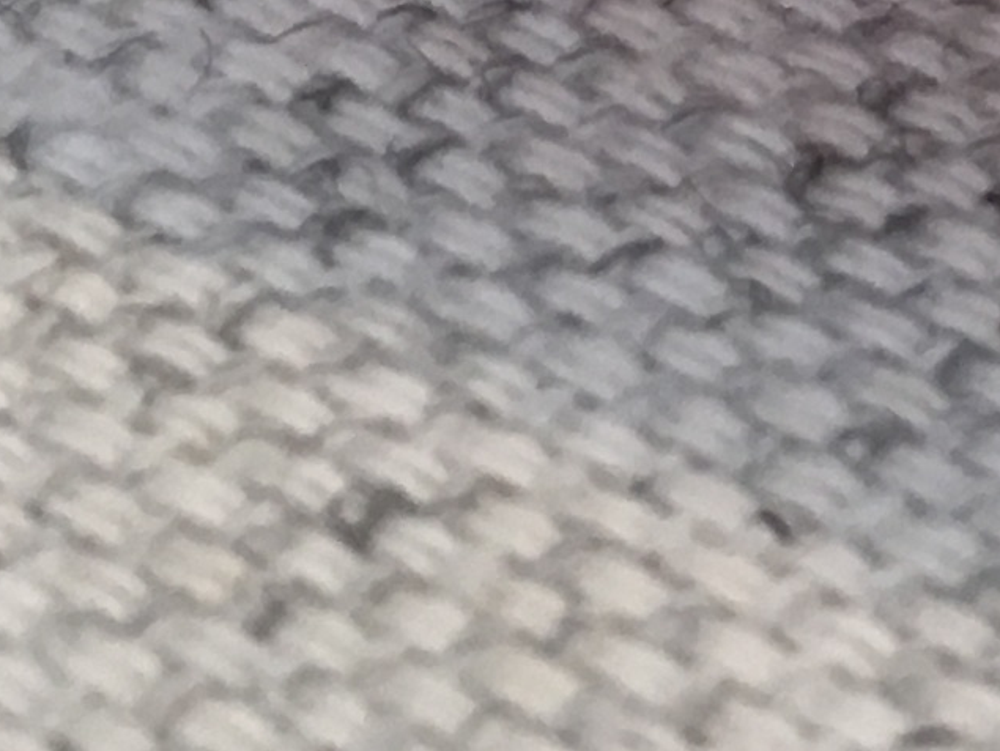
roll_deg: -1.0
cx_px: 1743
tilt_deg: -36.4
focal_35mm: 184
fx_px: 5318
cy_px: -770
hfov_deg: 10.2
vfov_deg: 7.7
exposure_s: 1/33
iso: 50
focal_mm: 4.15
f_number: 2.2
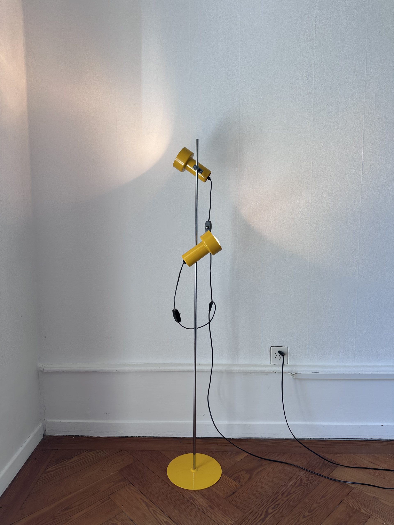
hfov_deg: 56.8
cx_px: 197
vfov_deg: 71.6
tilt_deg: -5.4
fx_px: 364
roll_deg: -1.2
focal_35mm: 24
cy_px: 262
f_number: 1.78
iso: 64
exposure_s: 1/153
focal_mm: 6.86
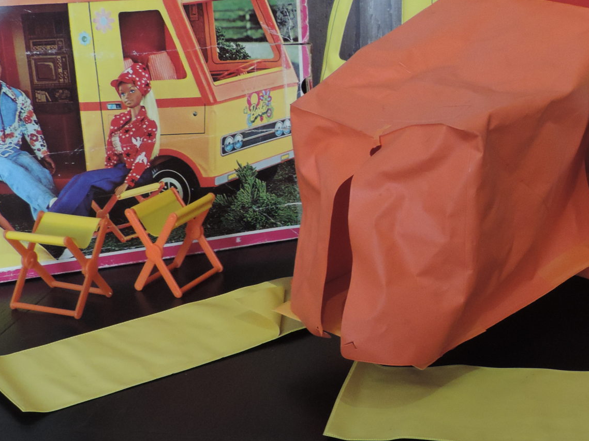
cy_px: 193
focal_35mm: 72
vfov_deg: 20.4
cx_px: 484
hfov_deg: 26.5
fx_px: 1225
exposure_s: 1/13
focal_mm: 7.1
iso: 400
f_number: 3.3
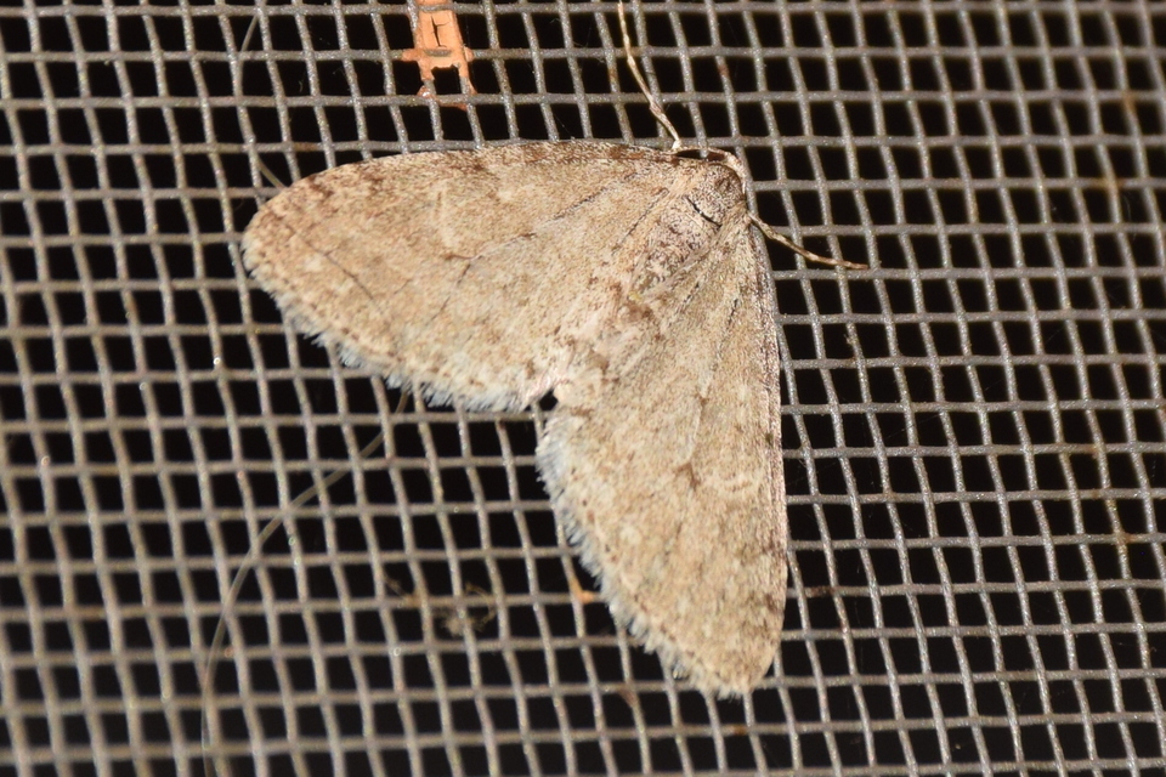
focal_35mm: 210
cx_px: 583
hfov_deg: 9.8
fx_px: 6801
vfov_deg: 6.5
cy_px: 388
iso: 400
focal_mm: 140
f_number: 10
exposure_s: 1/160
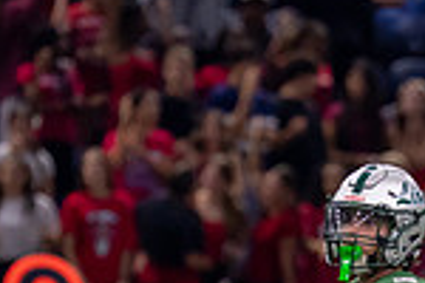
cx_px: 377
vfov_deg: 1.3
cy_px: 317
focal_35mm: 1077
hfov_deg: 1.9
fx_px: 12714
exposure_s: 1/1000
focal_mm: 185
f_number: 2.8
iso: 2000
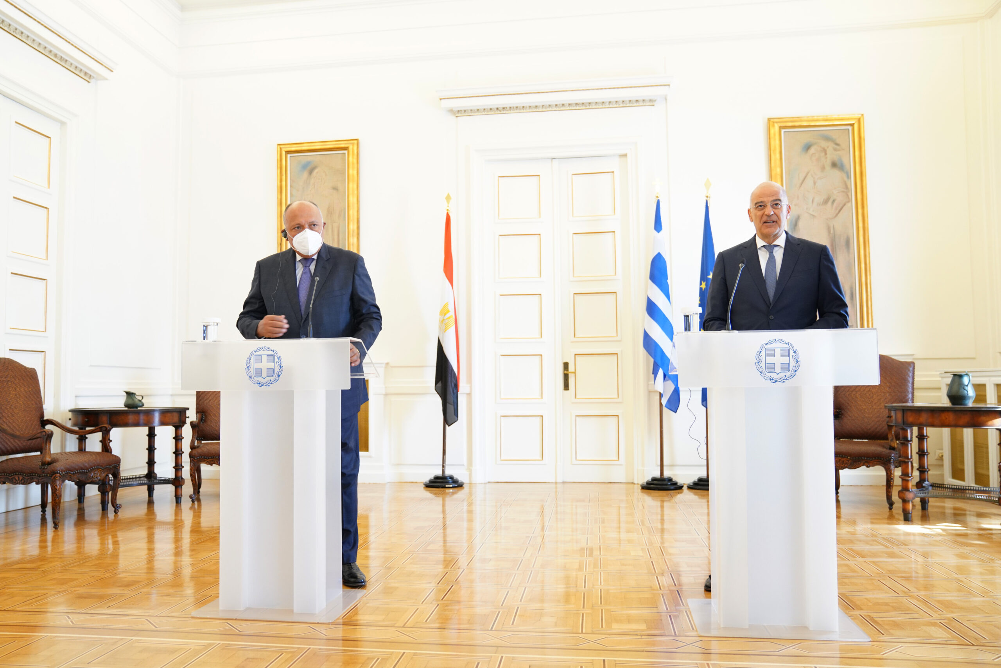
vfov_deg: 46.4
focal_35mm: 28
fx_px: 779
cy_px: 334
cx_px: 500
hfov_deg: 65.5
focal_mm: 28
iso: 1600
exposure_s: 1/80
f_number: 3.5
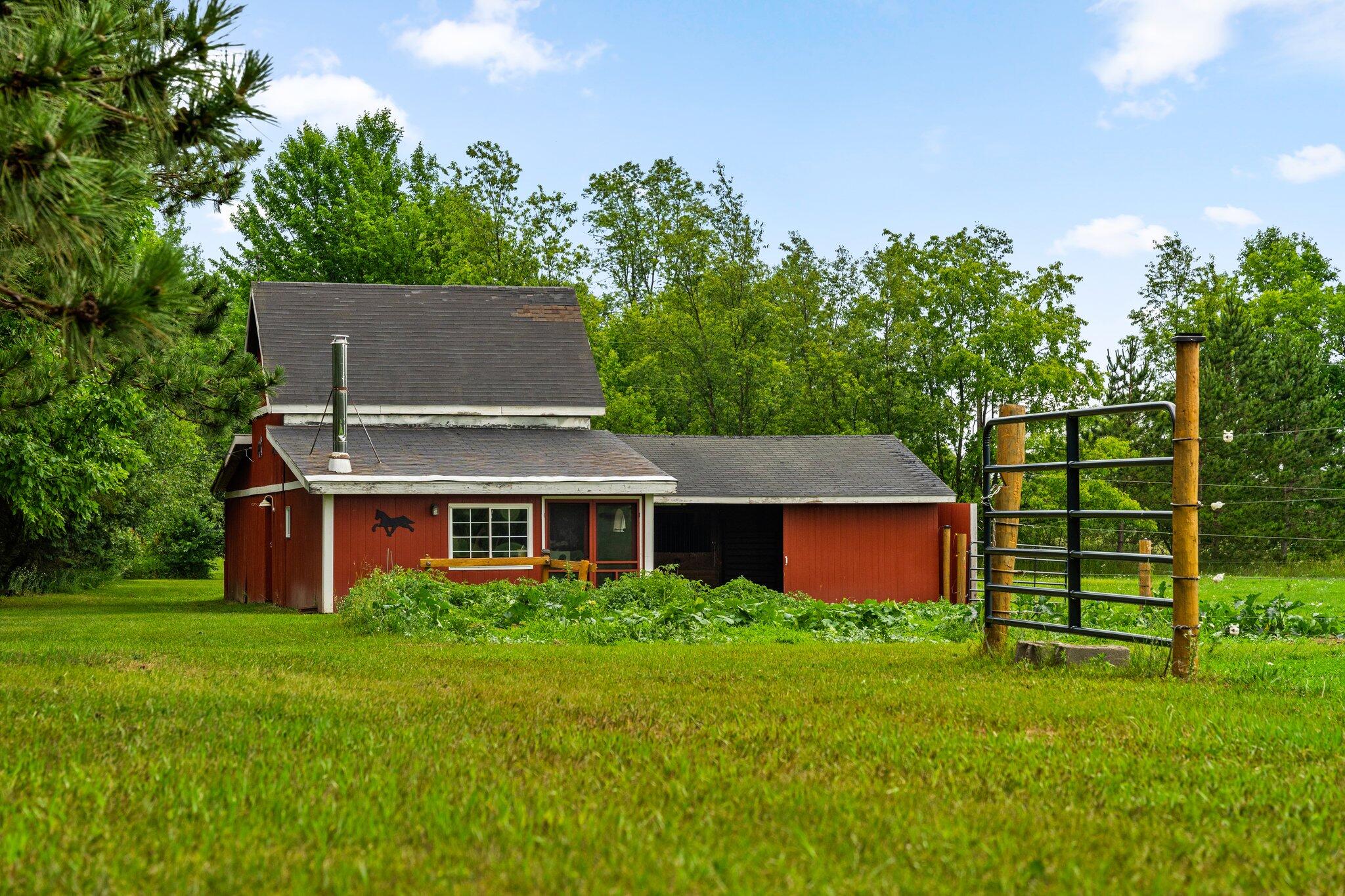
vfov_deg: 19.5
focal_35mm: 70
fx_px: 2615
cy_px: 448
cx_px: 672
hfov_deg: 28.8
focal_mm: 70
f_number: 7.1
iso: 800
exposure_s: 1/500
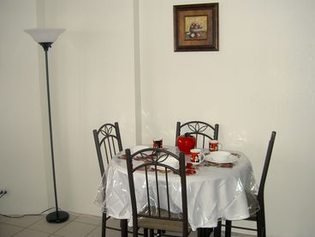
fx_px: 355
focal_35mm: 39
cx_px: 158
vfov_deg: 36.8
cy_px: 118
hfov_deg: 47.9
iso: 100
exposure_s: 1/60
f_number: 2.8
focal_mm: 8
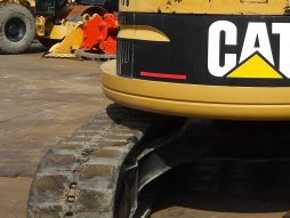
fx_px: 570
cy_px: -1
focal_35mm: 68
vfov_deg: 20.9
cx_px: 265
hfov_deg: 27.4
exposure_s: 1/204
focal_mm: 4.9
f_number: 10.4
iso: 100
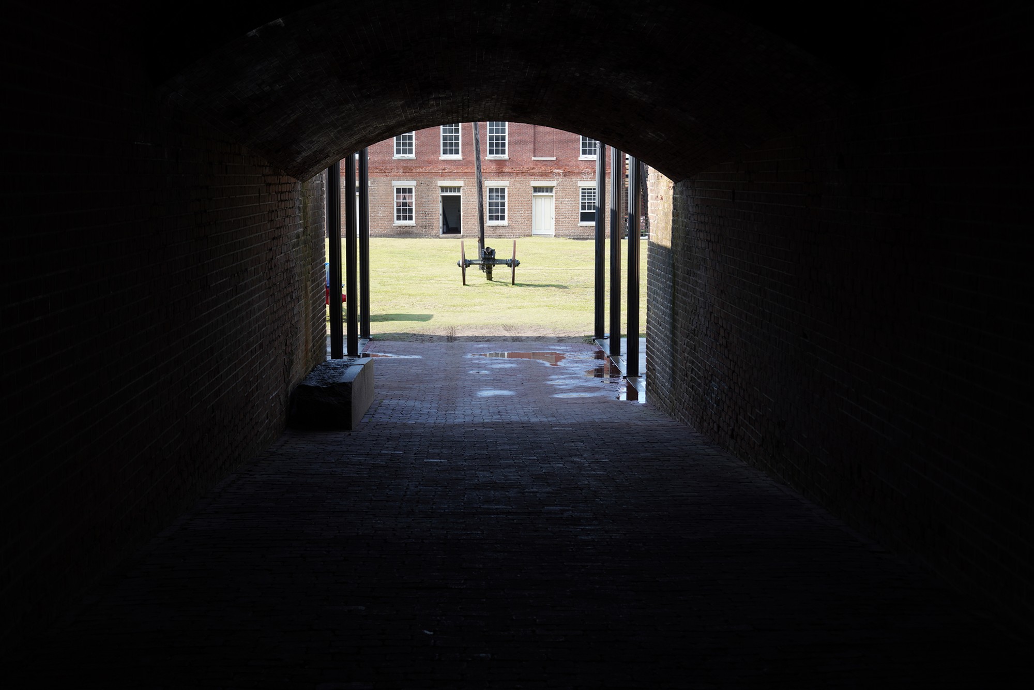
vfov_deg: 28.1
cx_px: 517
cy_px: 345
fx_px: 1379
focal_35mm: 48
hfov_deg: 41.1
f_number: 6.3
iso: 100
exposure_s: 1/100
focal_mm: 48
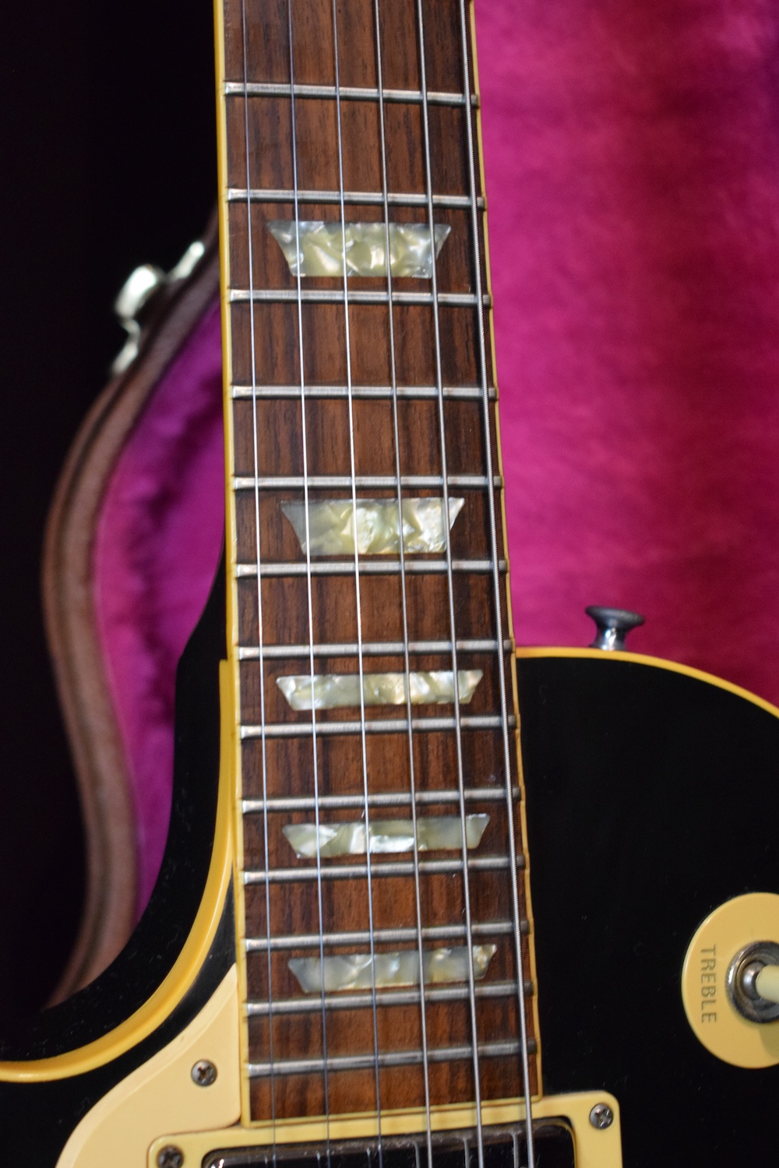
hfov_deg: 19.7
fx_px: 2239
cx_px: 390
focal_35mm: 69
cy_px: 584
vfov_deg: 29.2
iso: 3200
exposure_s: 1/60
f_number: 5.3
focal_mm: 46
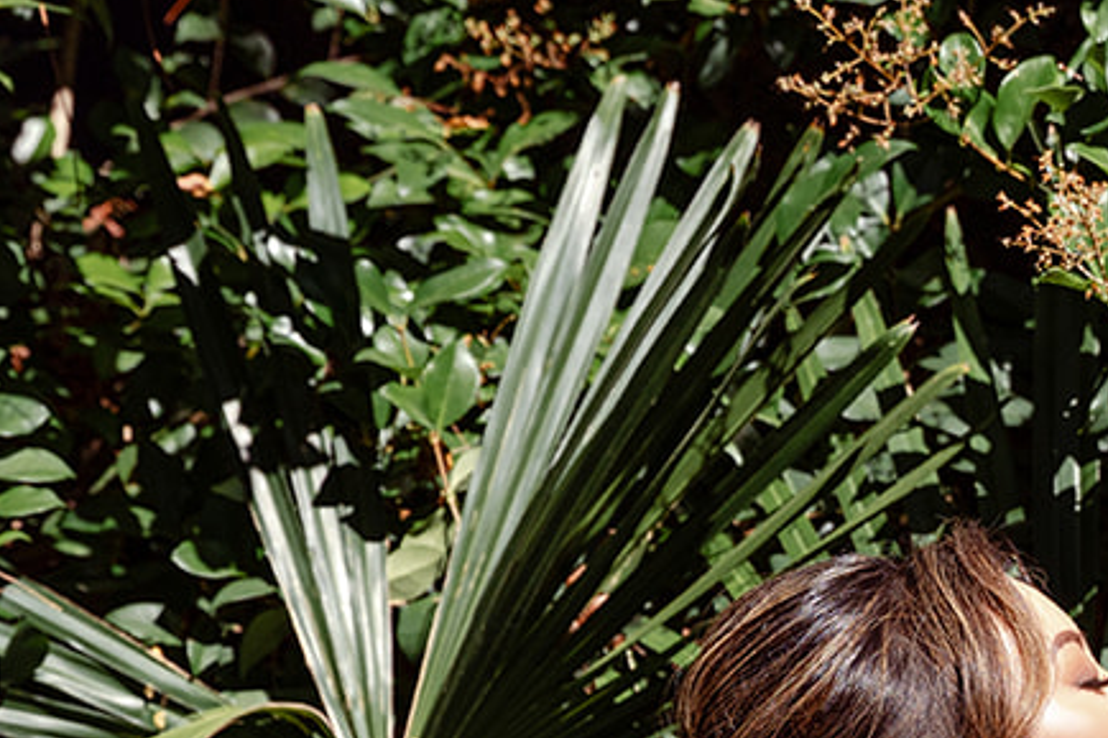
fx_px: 4780
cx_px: 712
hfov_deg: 13.2
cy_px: 1199
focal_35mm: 155
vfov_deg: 8.6
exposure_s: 1/3200
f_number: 4
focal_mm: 42.1
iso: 100
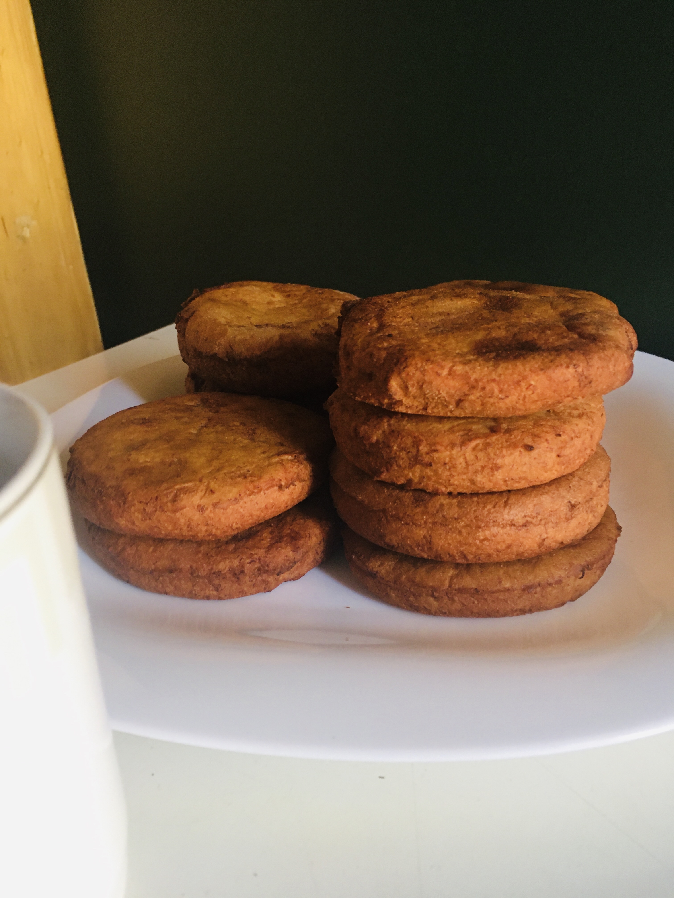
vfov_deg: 61.7
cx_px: 337
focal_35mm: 29
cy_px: 449
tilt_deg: -24.1
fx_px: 753
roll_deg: +5.9
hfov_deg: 48.2
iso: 160
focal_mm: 4.15
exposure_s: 1/33
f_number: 2.2
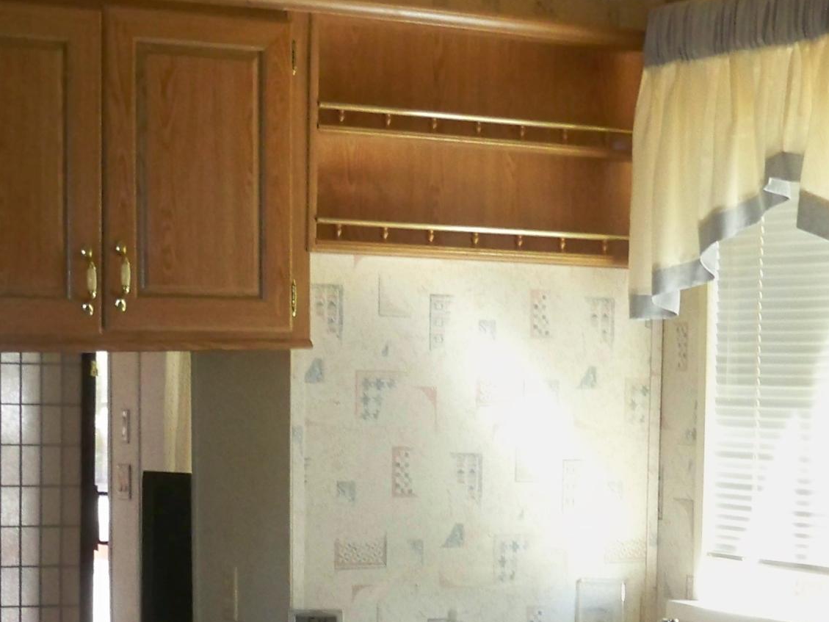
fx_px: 2227
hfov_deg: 21.0
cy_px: 741
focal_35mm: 93
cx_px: 583
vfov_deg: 15.3
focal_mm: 6.3
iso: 250
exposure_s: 1/60
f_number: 3.1
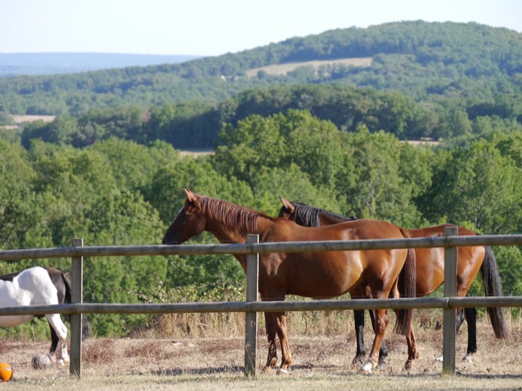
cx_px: 261
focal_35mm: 218
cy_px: 196
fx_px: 3287
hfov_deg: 9.1
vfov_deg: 6.8
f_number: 7.1
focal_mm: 109
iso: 800
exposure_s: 1/1000
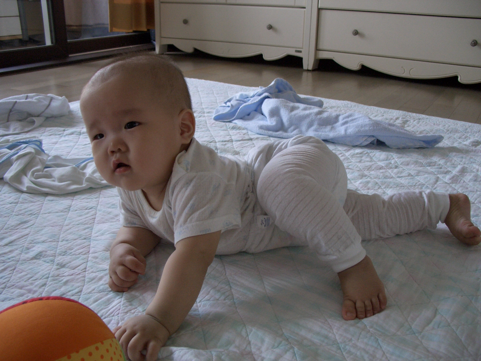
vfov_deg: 42.9
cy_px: 180
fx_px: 459
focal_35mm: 33
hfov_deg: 55.4
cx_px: 240
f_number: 2.8
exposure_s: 1/100
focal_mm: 7.1
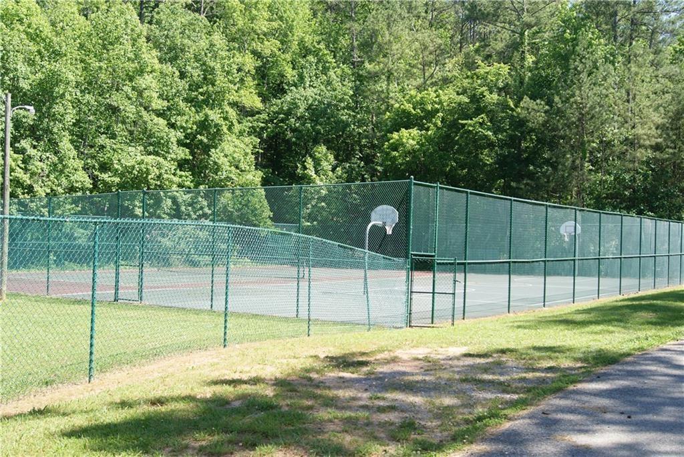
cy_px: 228
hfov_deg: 49.5
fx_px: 741
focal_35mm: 39
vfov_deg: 34.3
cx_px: 342
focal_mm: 26
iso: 100
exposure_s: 1/160
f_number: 7.1
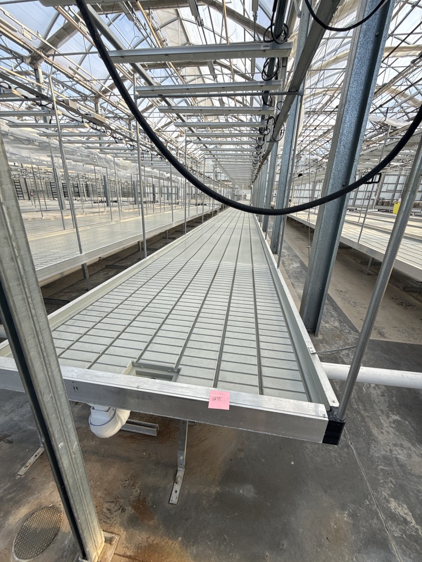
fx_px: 228
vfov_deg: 102.1
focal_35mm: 14
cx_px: 211
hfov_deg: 85.7
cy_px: 281
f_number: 2.2
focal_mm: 2.22
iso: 50
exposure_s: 1/355
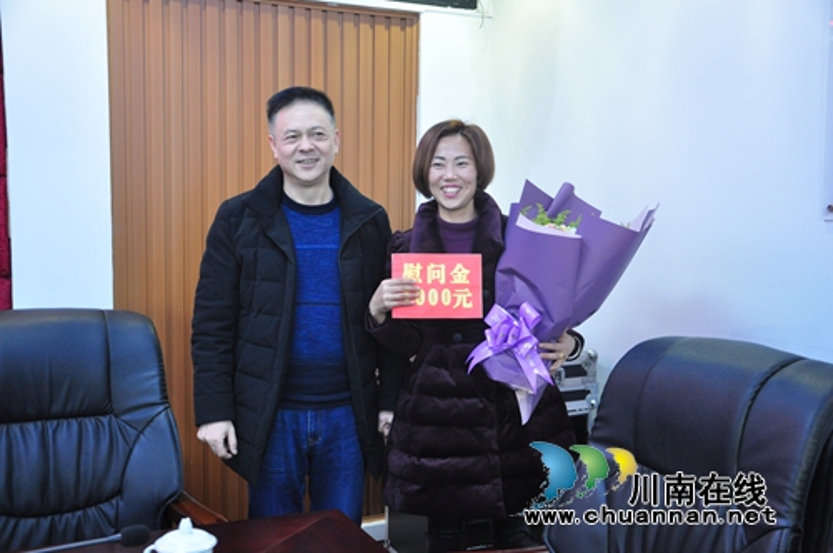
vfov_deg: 34.1
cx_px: 416
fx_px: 901
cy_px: 276
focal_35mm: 39
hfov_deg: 49.6
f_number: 4
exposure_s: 1/30
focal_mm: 26
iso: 1250
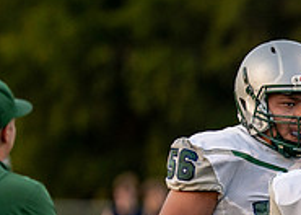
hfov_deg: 2.4
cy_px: 245
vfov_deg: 1.7
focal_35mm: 828
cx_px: 539
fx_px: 7076
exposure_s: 1/1000
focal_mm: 200
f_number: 2.8
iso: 1000
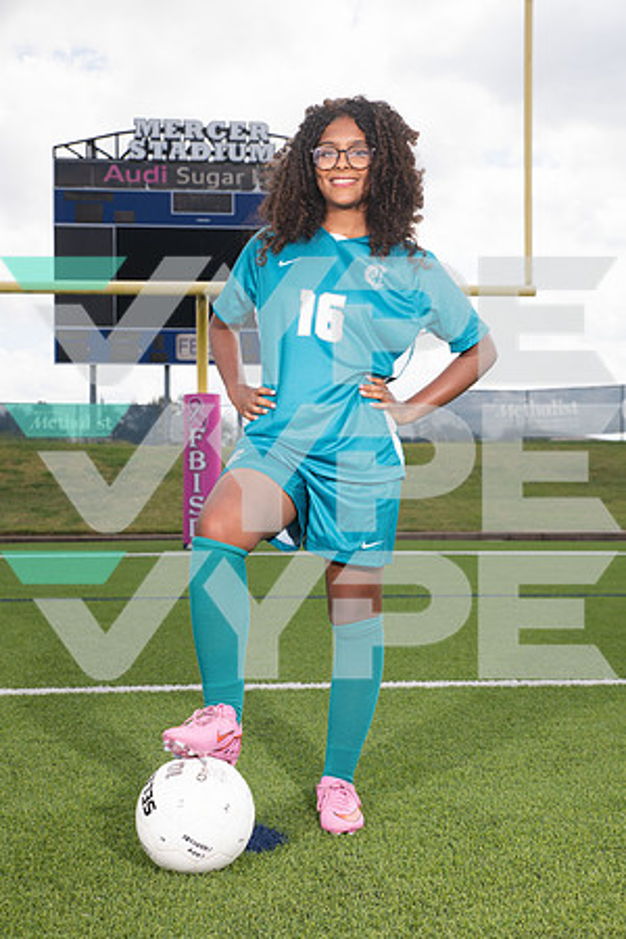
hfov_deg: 28.1
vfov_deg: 41.1
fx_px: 1252
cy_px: 470
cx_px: 313
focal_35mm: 48
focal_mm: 48
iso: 125
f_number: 7.1
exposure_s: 1/320
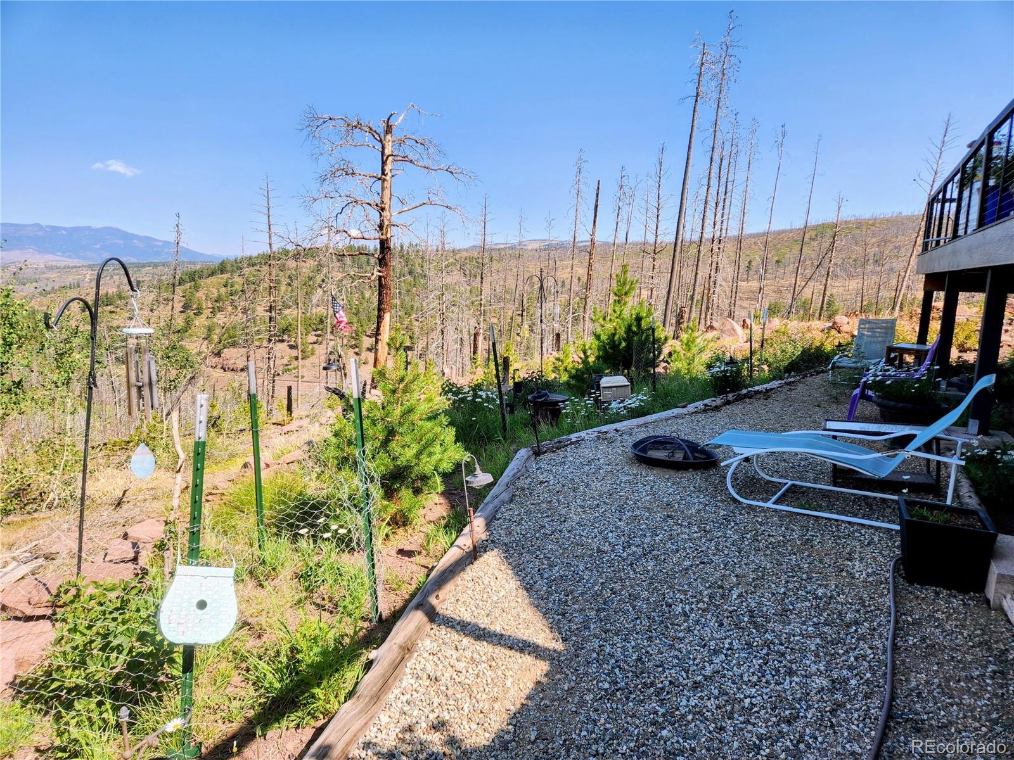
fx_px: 674
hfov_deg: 73.9
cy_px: 380
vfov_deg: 58.9
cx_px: 507
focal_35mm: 23
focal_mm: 5.4
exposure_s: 1/857
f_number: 1.8
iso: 20
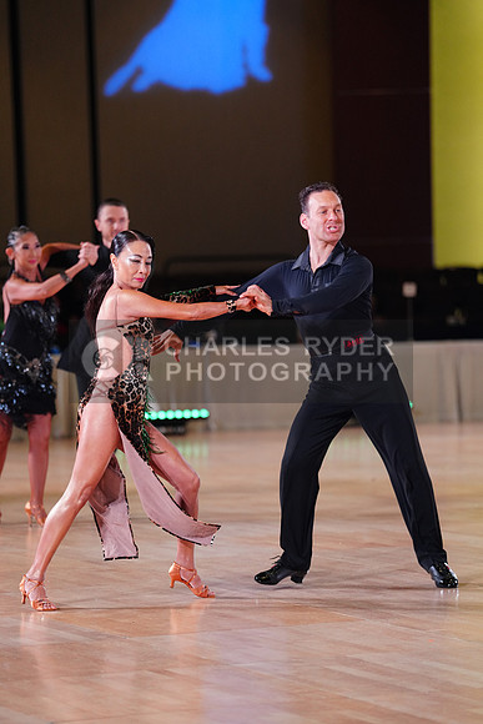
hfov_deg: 8.7
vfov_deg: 13.0
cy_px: 362
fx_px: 3178
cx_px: 242
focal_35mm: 158
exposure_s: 1/400
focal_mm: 158
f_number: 2.8
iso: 2000
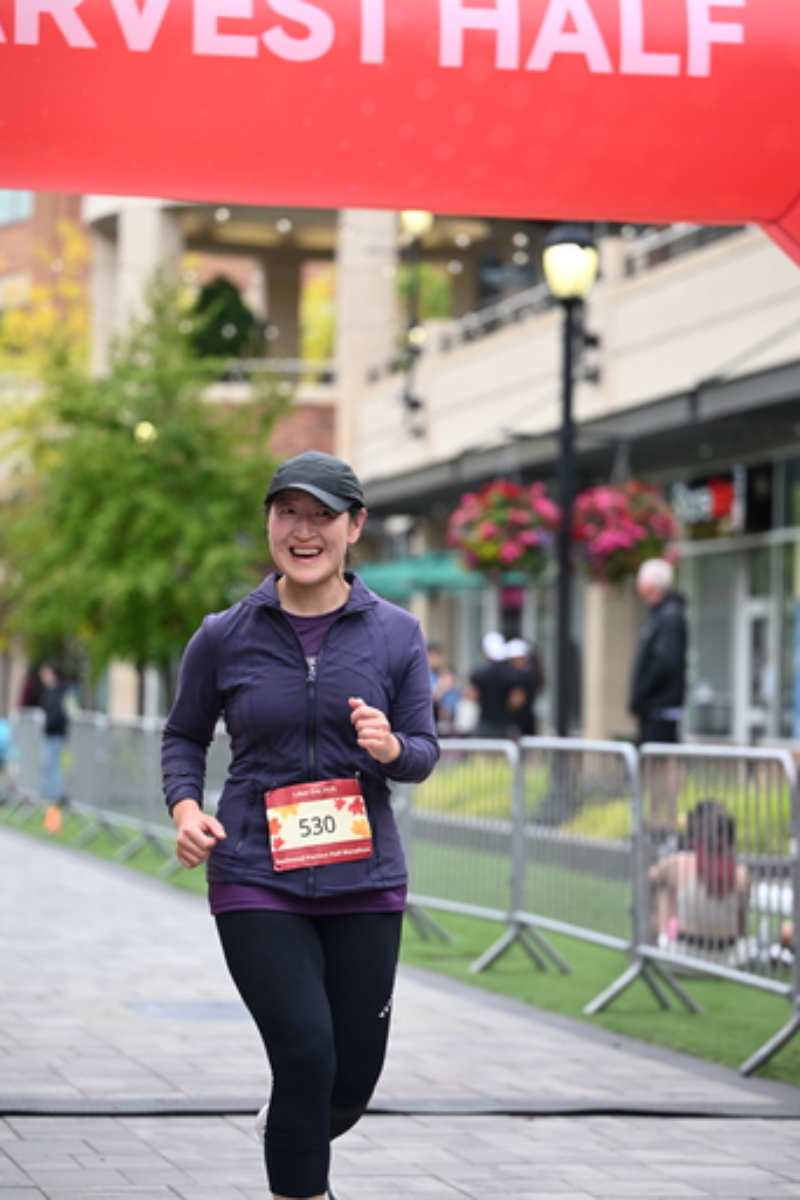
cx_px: 427
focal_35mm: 103
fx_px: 3433
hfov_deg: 13.3
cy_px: 625
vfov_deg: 19.8
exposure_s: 1/1600
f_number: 2.8
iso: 640
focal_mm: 96
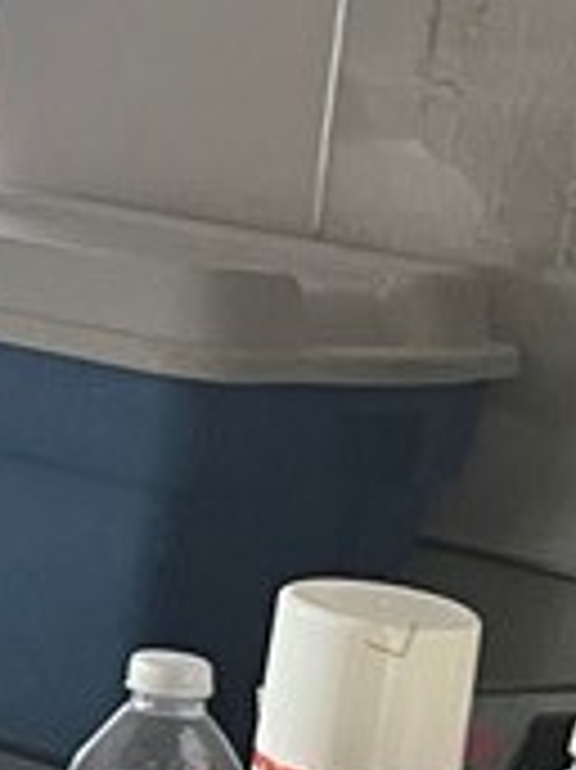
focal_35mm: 156
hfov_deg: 8.7
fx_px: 3465
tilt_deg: -10.3
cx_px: -747
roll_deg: -4.6
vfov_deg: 12.7
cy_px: 392
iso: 400
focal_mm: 5.1
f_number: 1.6
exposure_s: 1/40
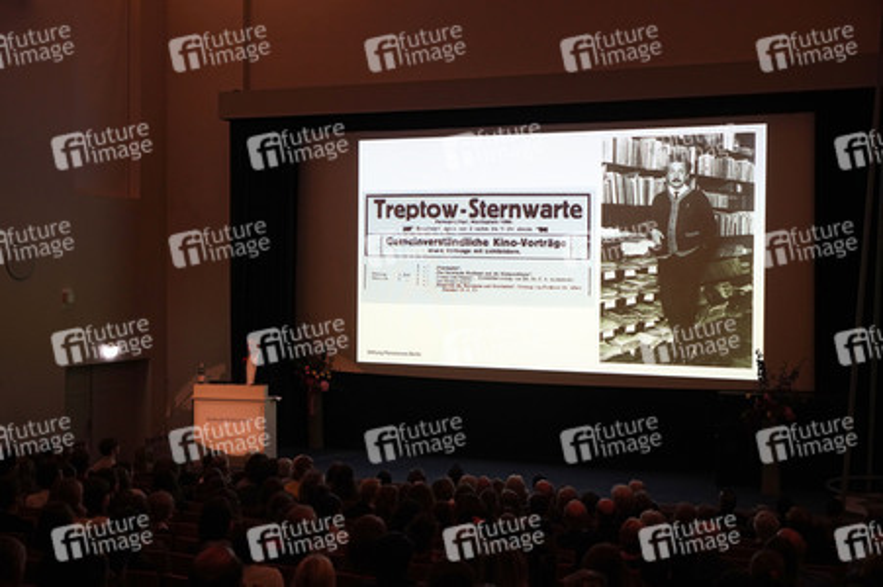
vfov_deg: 29.8
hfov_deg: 43.6
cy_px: 294
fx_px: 1103
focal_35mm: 45
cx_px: 442
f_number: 5.6
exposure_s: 1/80
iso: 3200
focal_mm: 45
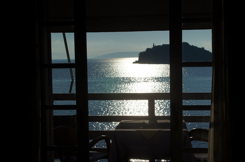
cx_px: 122
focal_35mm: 52
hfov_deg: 37.9
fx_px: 357
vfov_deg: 25.7
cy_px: 81
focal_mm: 35
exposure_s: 1/1000
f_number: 10
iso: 100
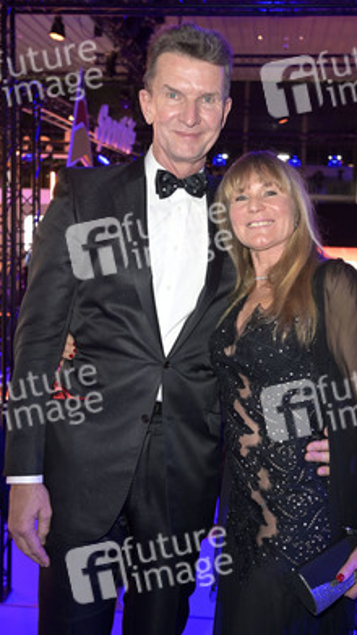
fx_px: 792
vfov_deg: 43.7
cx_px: 196
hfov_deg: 25.4
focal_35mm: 47
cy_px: 322
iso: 2500
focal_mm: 44
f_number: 5
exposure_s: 1/50
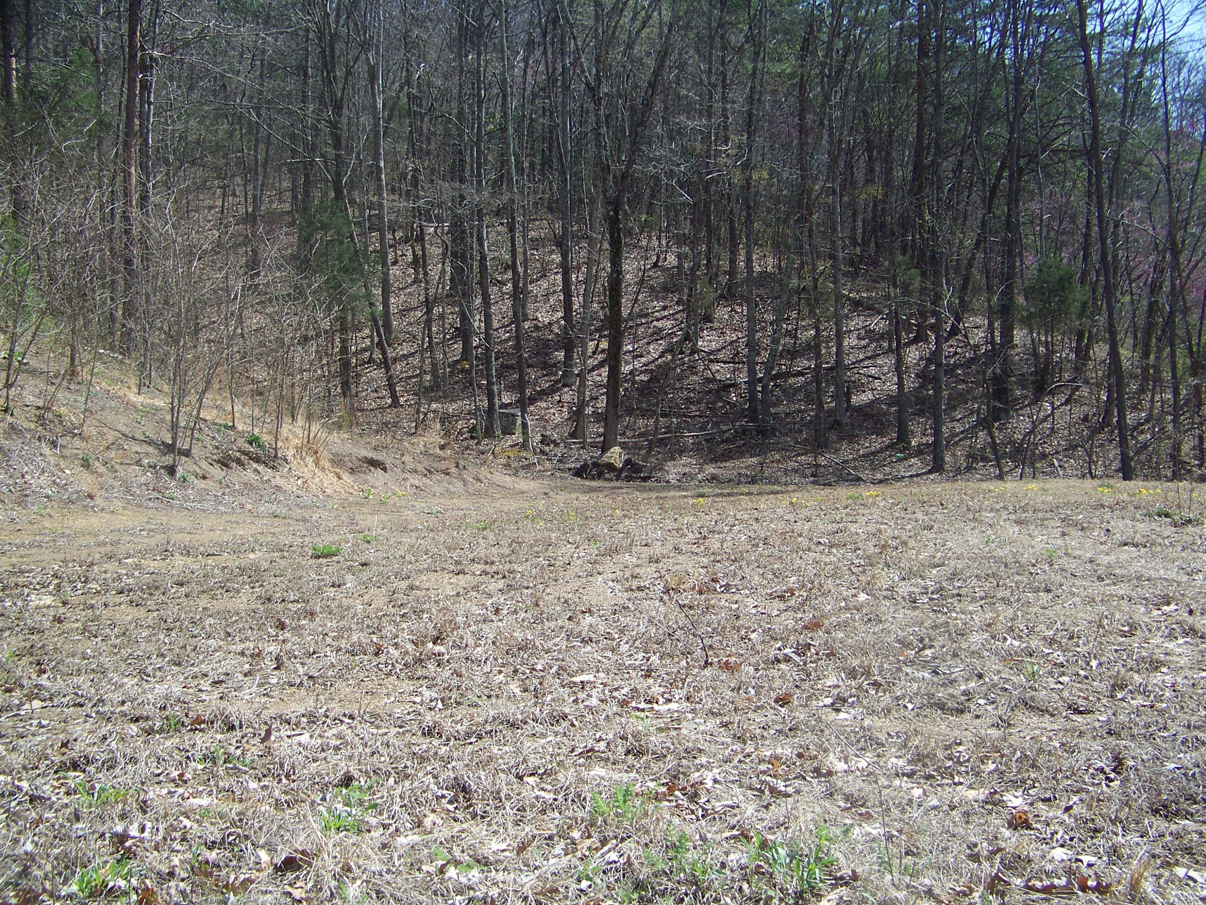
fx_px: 1498
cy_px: 452
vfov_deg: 33.6
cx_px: 603
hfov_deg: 43.9
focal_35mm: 43
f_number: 2.8
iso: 64
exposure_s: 1/640
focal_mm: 6.75
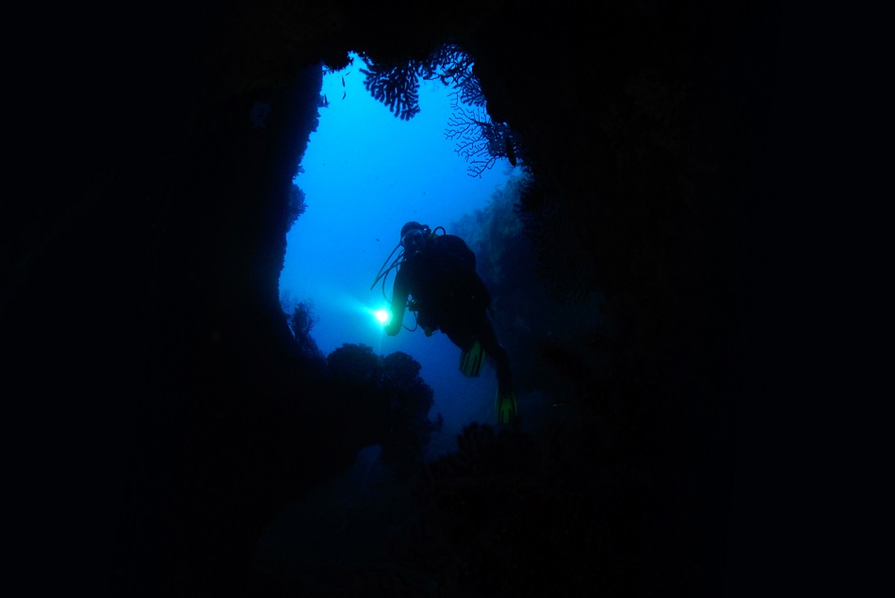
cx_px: 448
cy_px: 299
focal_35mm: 16
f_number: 9
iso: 400
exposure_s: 1/60
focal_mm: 10.5
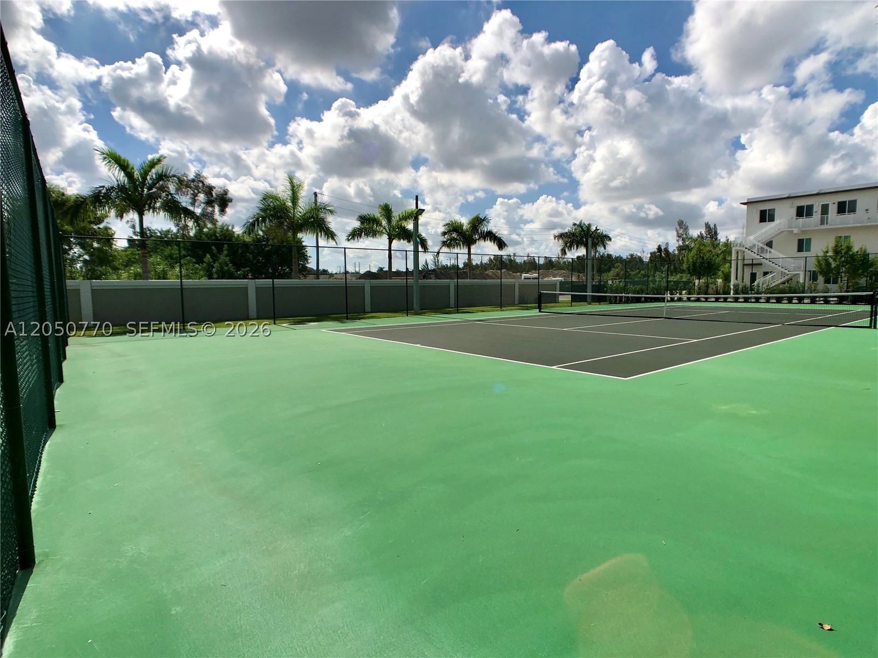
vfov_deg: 49.7
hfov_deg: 63.4
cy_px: 329
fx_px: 710
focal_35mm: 28
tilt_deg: -6.4
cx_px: 439
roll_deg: +1.0
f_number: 1.8
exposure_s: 1/4049
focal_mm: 4
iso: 20
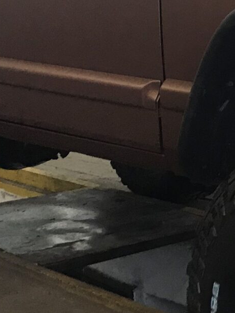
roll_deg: -0.7
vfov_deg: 16.8
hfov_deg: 12.3
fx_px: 1051
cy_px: 40
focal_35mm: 116
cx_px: 326
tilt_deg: -4.1
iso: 40
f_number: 1.8
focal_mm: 3.99
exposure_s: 1/17
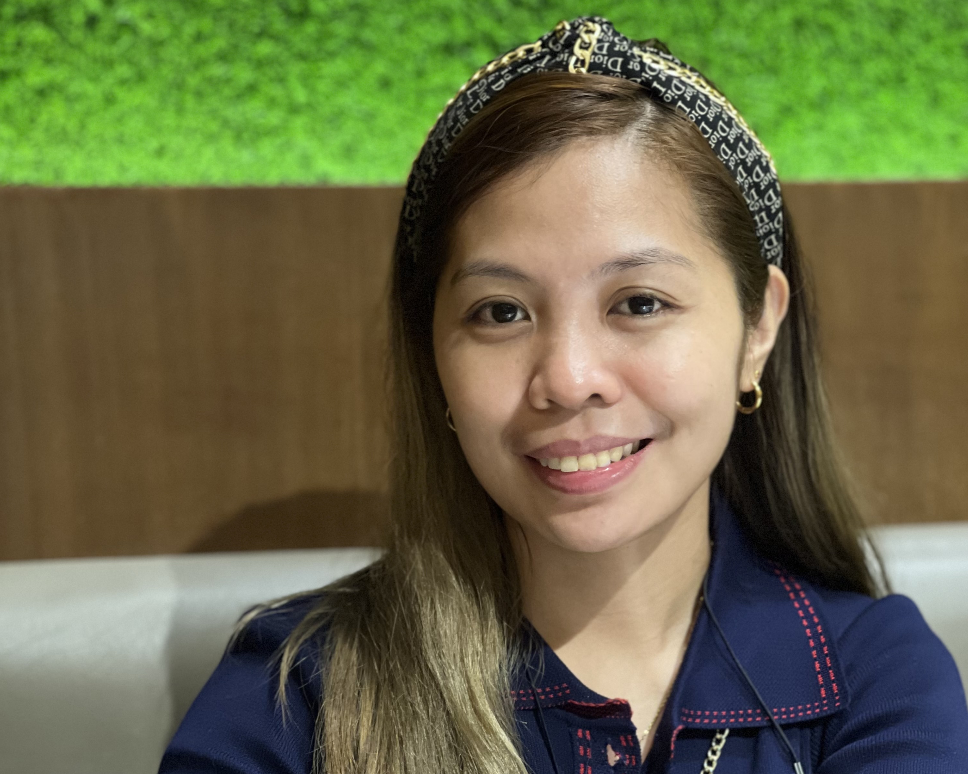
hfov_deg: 19.0
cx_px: 481
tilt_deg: -3.4
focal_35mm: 101
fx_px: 2894
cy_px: 504
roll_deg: +0.4
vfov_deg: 15.2
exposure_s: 1/30
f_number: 2.8
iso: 400
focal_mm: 9
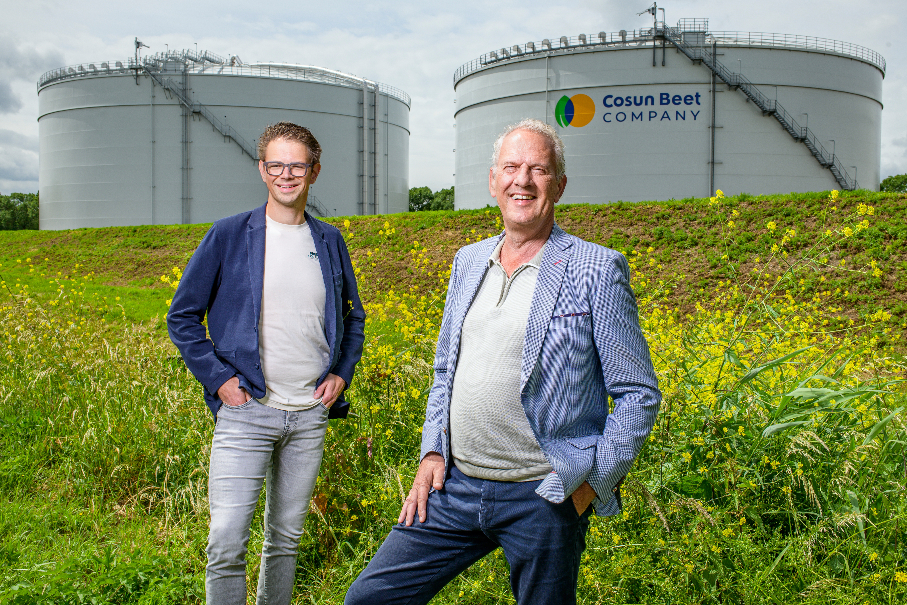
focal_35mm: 36
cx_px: 464
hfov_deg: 53.1
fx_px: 907
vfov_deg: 36.9
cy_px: 305
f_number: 13
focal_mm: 35
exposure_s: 1/200
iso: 50
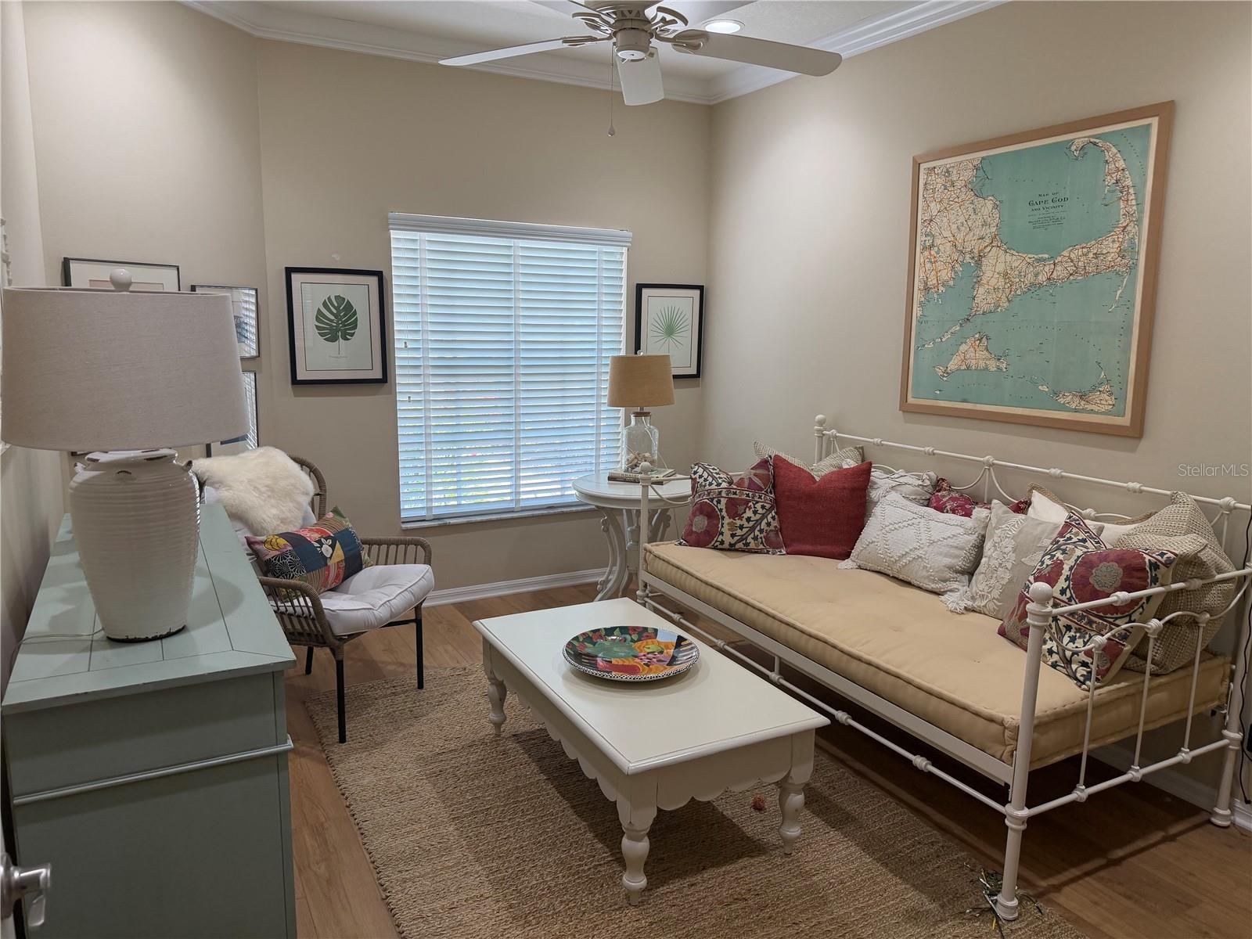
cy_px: 470
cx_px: 626
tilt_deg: -10.8
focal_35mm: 24
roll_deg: -1.2
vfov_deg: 56.8
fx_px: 868
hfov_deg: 71.6
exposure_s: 1/120
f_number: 1.78
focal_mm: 6.76
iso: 160
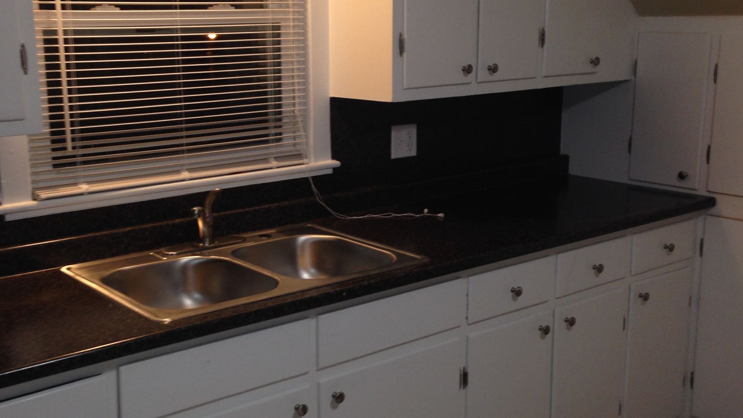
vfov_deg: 23.9
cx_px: 328
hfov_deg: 41.3
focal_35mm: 50
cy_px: 211
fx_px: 985
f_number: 2.4
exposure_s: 1/20
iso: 64
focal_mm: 4.12
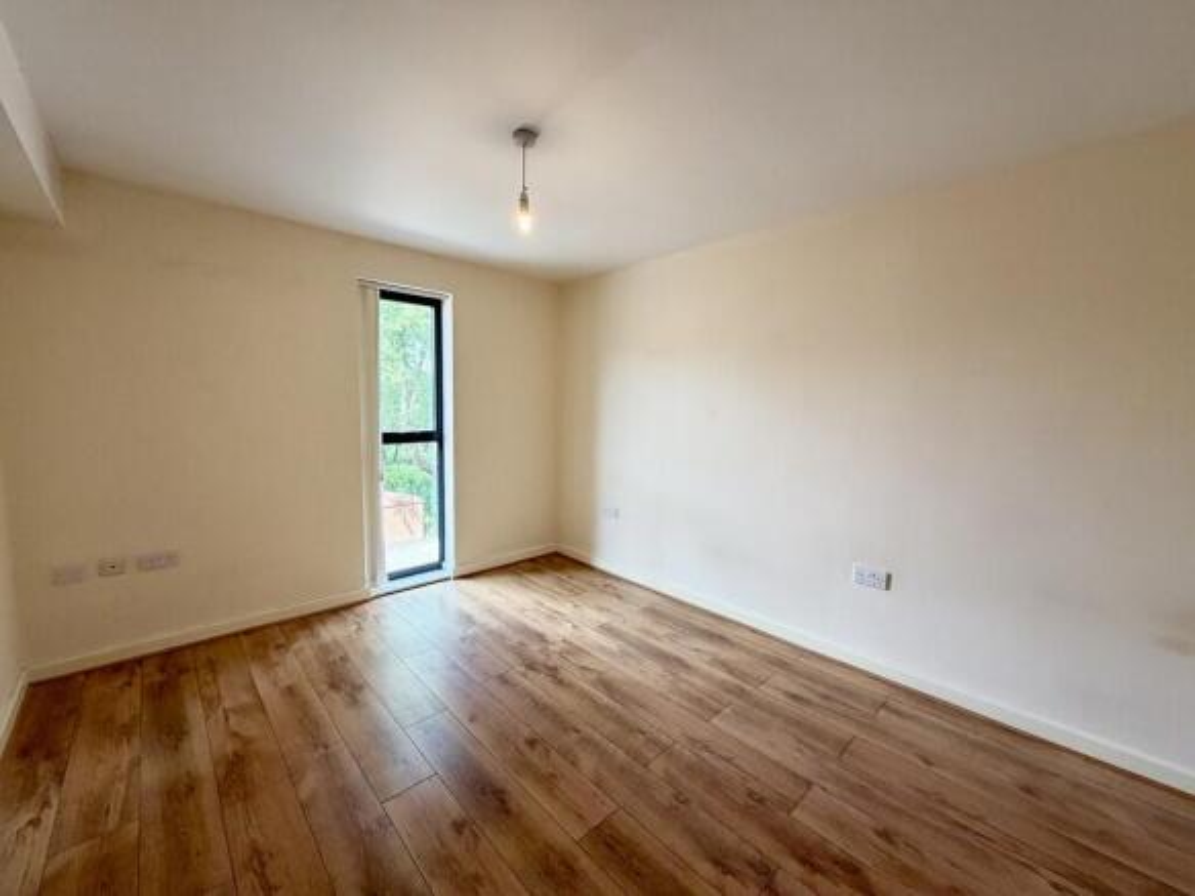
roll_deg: -1.3
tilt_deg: -5.9
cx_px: 598
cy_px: 448
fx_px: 483
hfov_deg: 102.1
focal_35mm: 14
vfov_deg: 85.7
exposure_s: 1/121
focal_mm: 2.22
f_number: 2.2
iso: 200
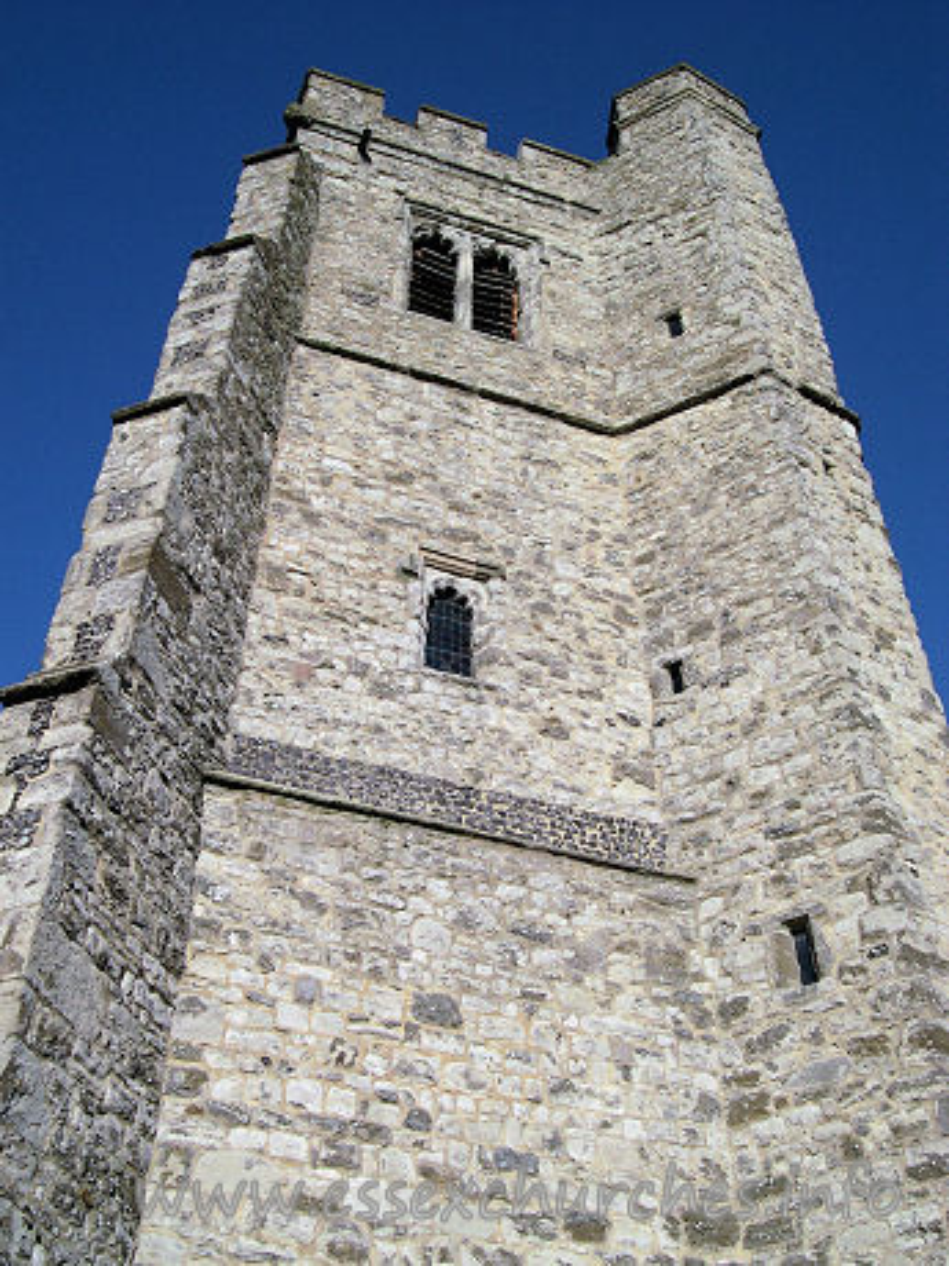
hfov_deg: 37.7
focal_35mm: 38
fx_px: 1389
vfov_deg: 49.0
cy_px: 633
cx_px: 474
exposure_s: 1/243
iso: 100
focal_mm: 8
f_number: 7.6
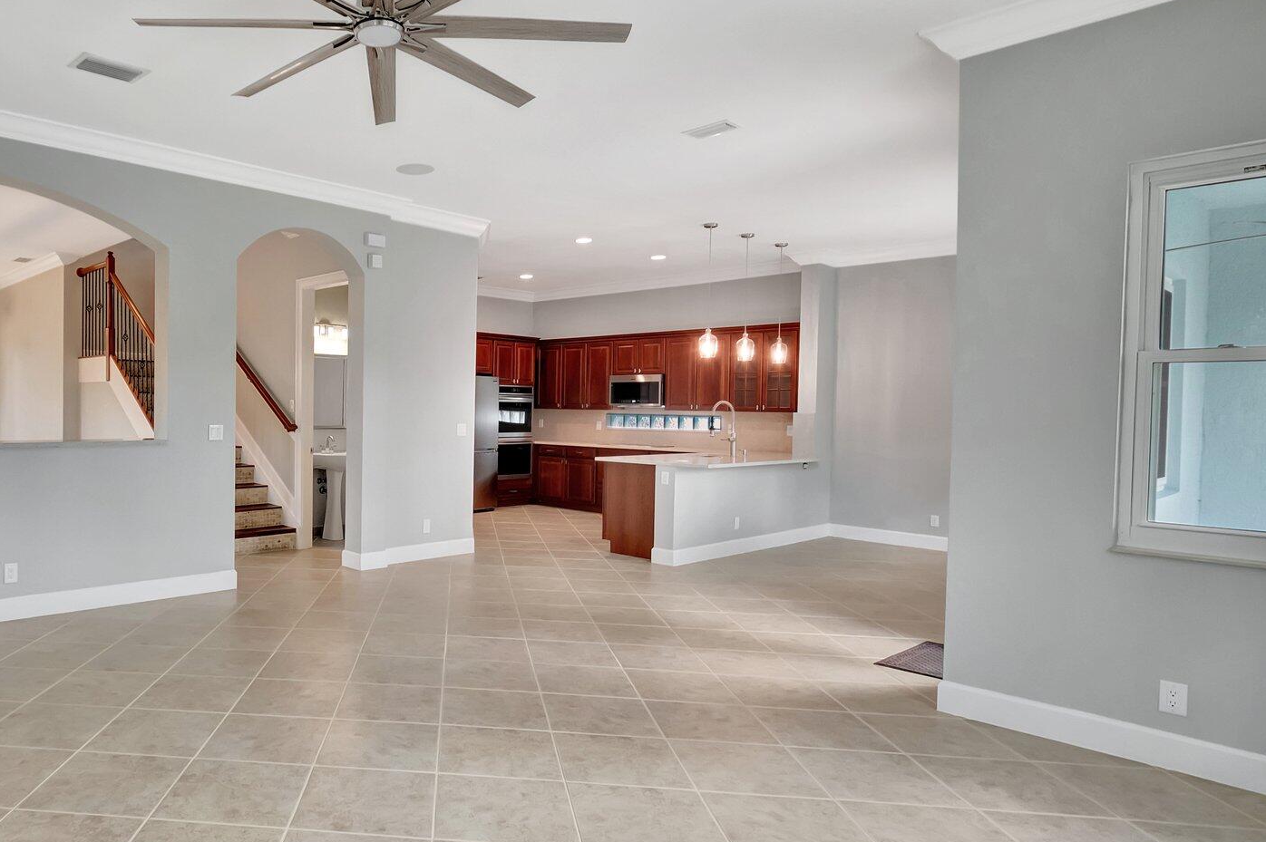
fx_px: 773
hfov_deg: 74.9
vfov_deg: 57.2
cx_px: 375
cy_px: 422
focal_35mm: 22
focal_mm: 10
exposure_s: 1/10
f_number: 8
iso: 640
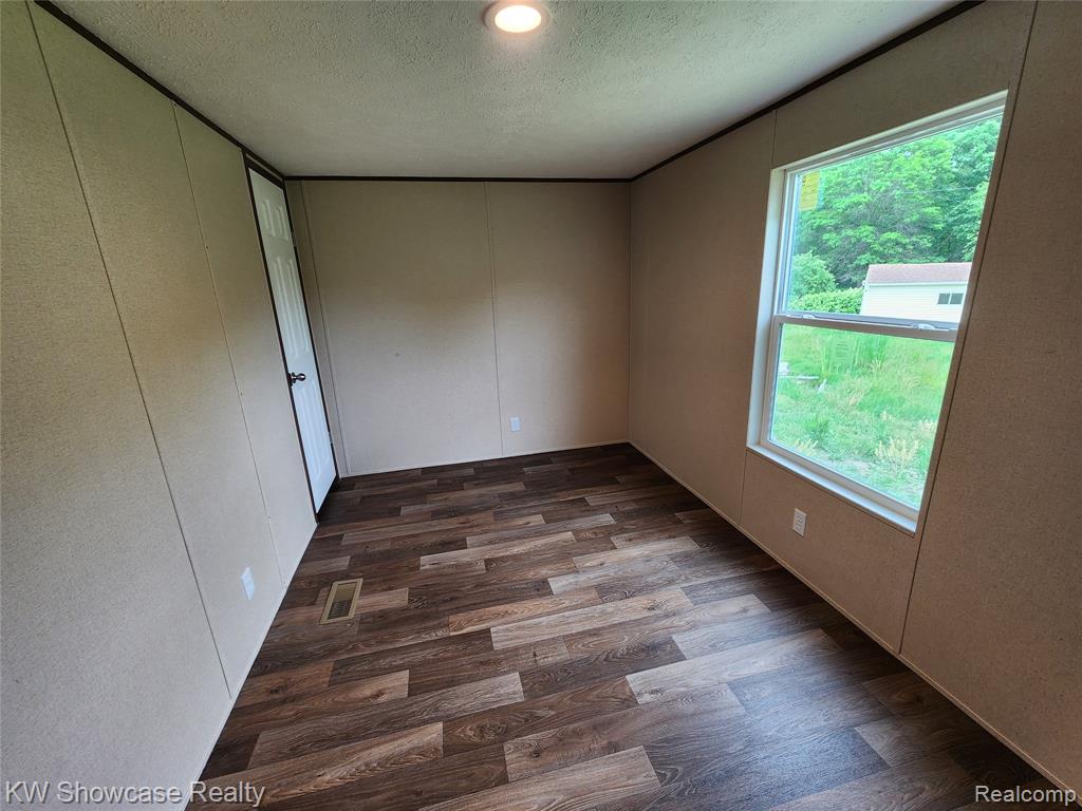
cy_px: 406
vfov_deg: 89.9
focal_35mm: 13
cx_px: 541
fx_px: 406
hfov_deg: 106.2
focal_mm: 2.2
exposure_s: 1/60
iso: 125
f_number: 2.2
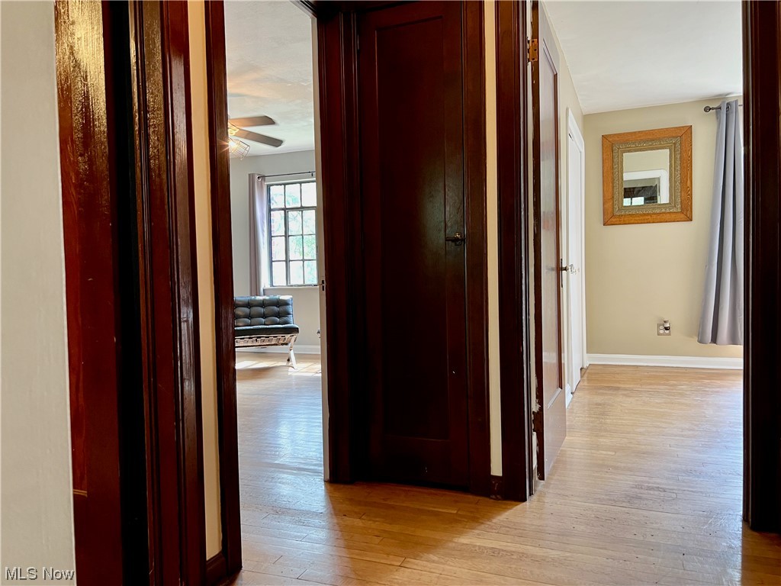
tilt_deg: -2.4
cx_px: 390
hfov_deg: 67.3
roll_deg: +1.1
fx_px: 587
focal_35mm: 26
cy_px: 293
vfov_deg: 53.1
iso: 125
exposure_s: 1/60
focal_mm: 5.7
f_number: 1.5
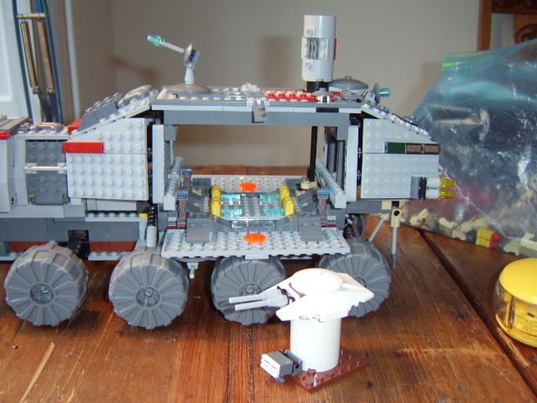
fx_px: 481
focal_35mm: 31
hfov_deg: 58.4
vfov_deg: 45.4
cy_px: 202
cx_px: 268
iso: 141
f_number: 2.7
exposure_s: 1/30
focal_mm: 8.13
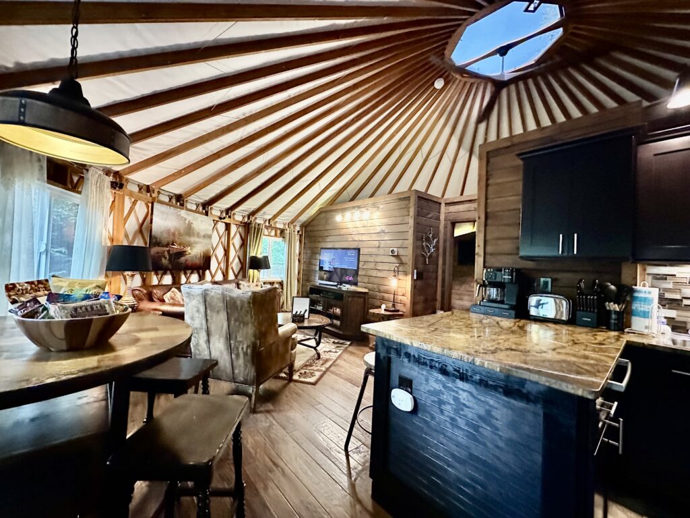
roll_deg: -2.6
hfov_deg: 102.1
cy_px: 259
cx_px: 345
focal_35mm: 14
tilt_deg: +1.3
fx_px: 279
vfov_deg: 85.7
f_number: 2.2
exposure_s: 1/60
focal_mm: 2.22
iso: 1250
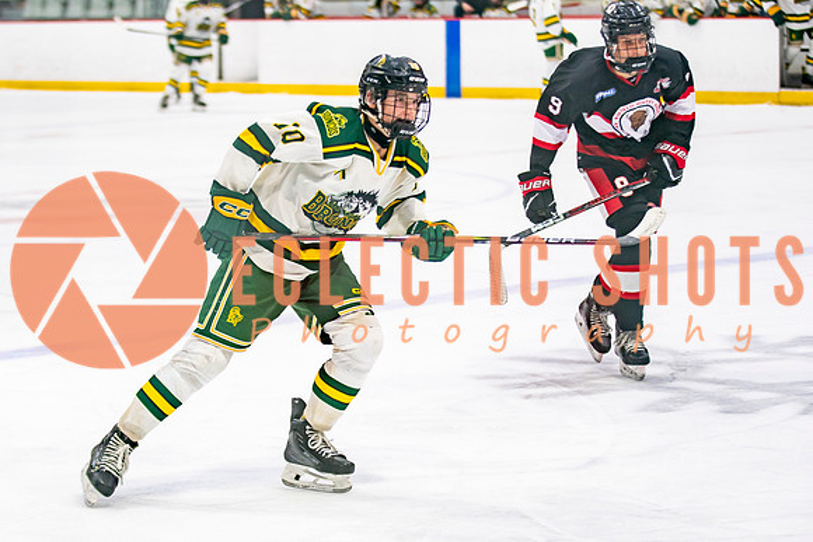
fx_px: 3084
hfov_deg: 15.0
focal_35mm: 137
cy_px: 243
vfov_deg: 10.1
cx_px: 282
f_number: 2.8
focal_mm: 88
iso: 640
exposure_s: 1/640
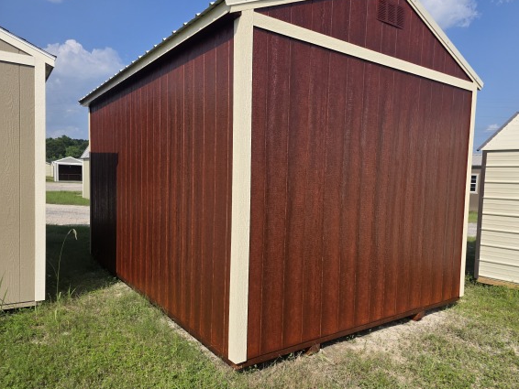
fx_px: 390
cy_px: 197
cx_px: 288
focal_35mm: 26
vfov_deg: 53.1
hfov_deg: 67.1
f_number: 1.7
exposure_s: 1/6809
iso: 80
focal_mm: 6.3
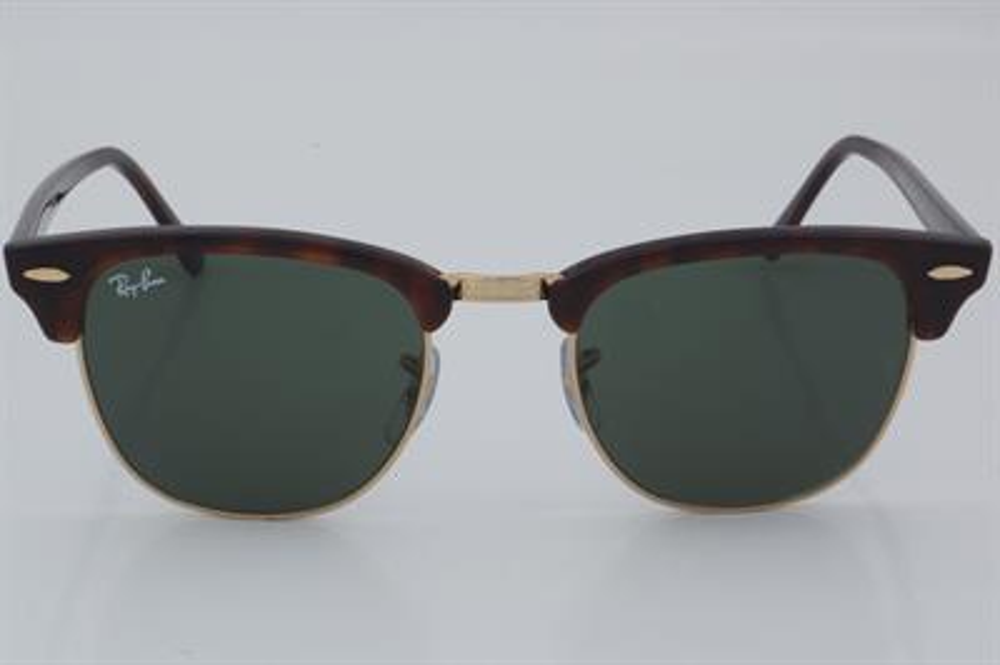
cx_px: 500
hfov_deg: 24.6
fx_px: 2290
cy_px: 332
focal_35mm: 82
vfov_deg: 16.5
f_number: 32
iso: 100
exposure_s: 1/4
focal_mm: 55
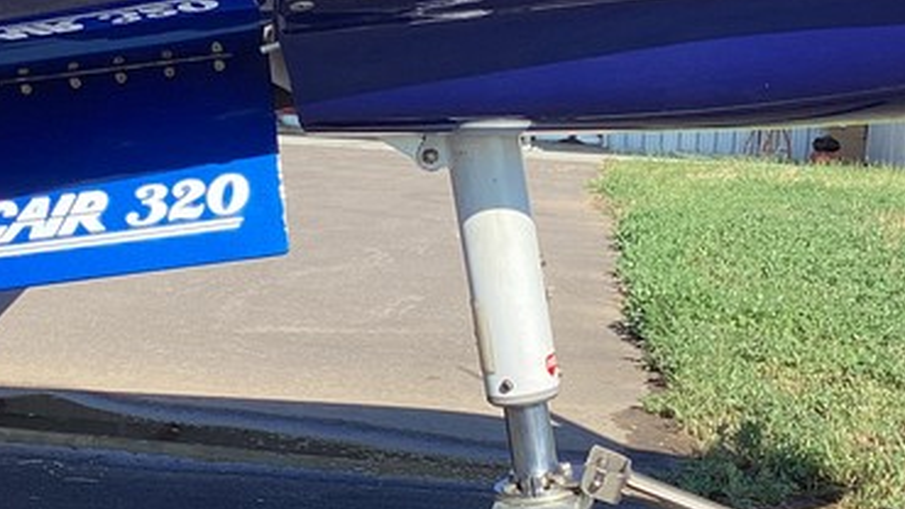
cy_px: 286
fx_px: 1752
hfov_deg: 28.8
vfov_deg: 16.5
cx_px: 323
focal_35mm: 73
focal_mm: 3.3
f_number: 2.4
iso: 25
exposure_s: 1/599
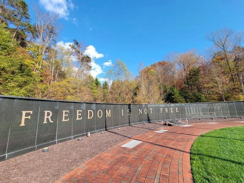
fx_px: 92
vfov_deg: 89.9
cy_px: 92
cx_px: 122
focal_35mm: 13
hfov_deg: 106.2
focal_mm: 2.2
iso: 50
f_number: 2.2
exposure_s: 1/647
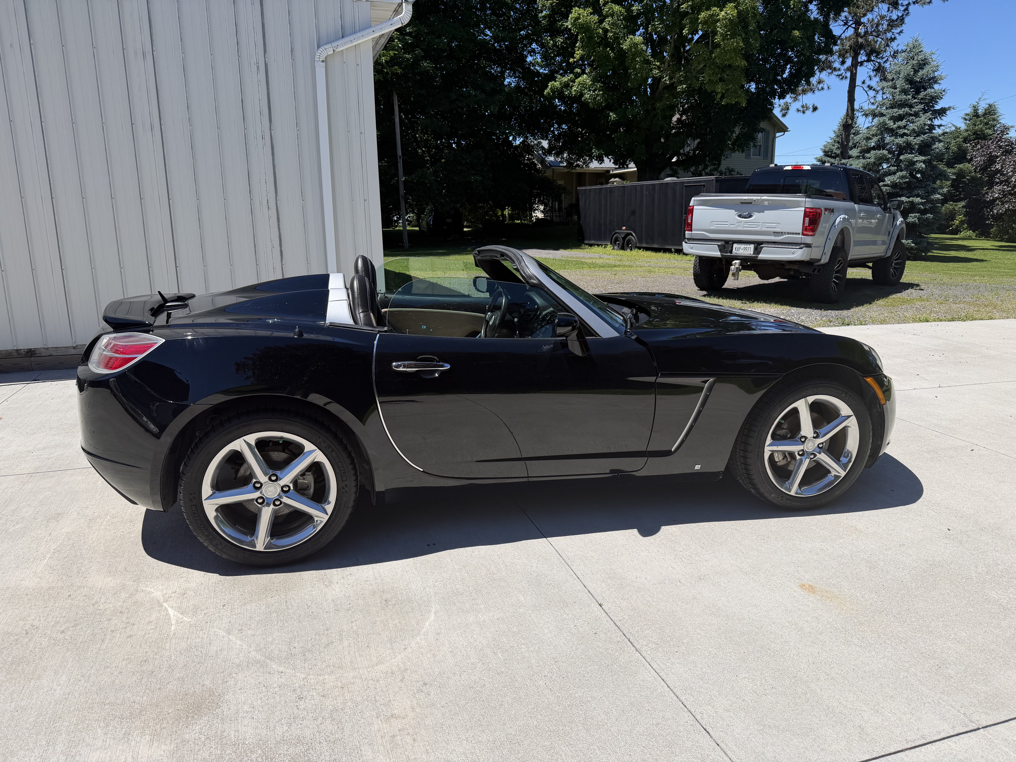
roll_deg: +1.5
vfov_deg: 56.8
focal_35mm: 24
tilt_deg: -12.6
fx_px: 704
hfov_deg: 71.6
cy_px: 381
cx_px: 508
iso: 80
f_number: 1.78
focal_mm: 6.76
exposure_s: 1/5714
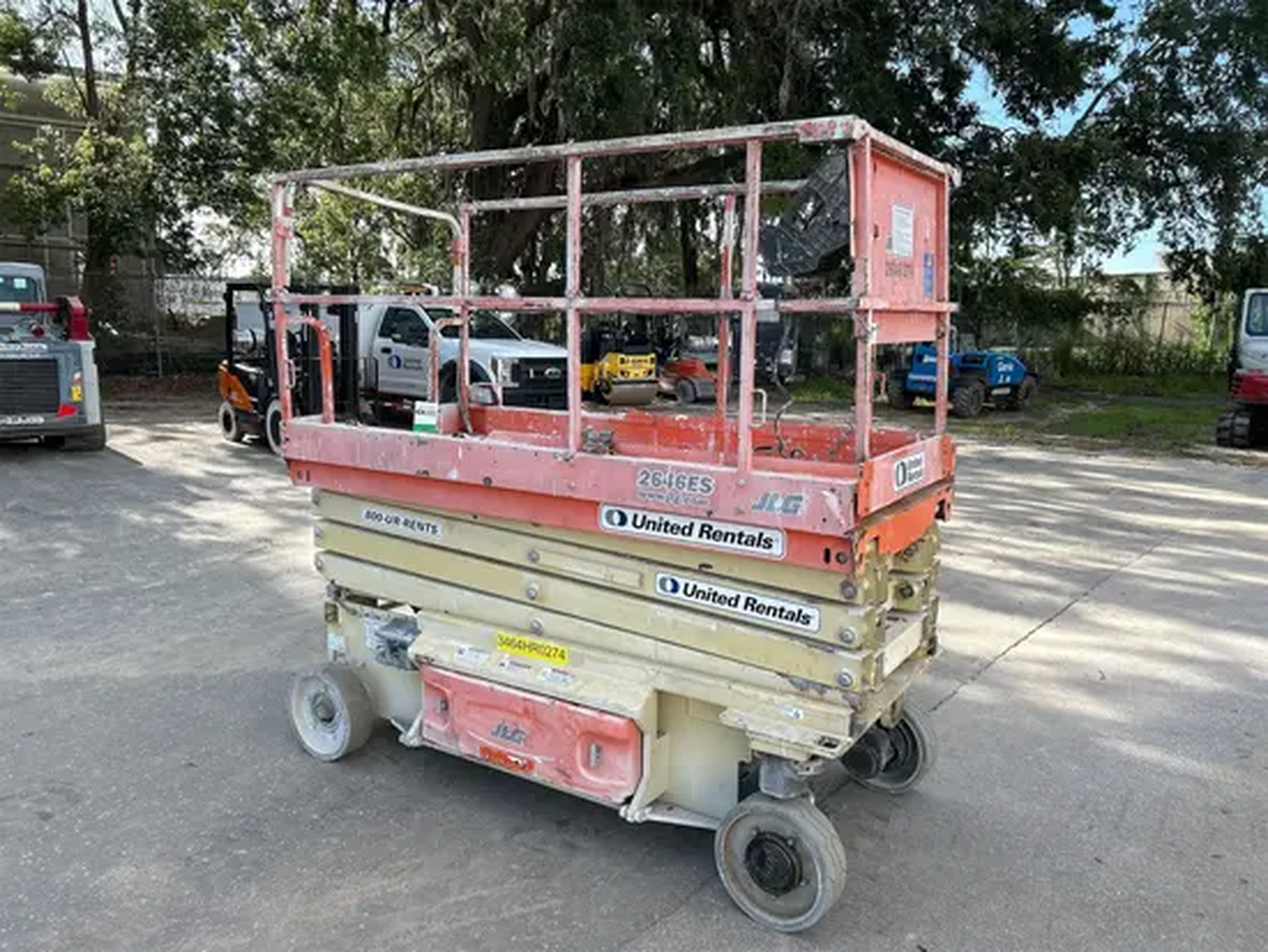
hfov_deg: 67.3
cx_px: 634
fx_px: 953
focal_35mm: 26
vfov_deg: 53.1
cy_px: 476
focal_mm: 5.7
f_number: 1.5
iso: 50
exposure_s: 1/1449
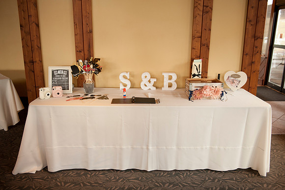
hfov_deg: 58.7
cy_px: 95
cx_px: 142
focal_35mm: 32
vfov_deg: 41.1
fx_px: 253
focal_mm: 32
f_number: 3.2
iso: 1000
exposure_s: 1/125
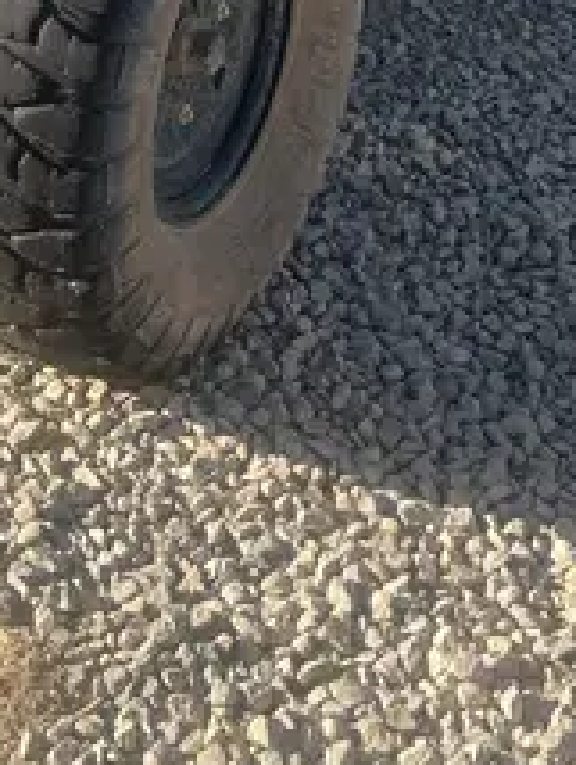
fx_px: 1971
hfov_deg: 16.6
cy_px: -416
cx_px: 179
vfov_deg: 19.0
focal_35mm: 89
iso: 50
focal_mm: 5.1
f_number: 1.6
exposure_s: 1/1294
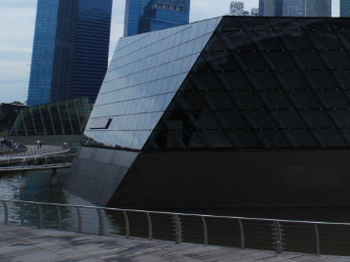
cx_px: 381
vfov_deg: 25.3
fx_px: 566
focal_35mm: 56
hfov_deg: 30.8
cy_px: 24
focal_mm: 4.5
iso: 100
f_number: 7.7
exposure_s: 1/400
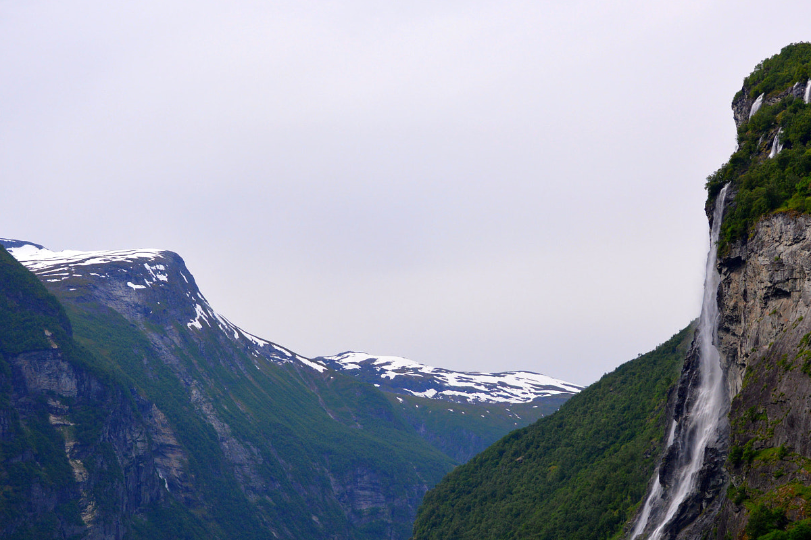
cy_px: 335
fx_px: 1351
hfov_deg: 33.2
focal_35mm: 60
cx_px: 512
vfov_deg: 22.5
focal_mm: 30
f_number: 5.6
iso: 400
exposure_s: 1/1600
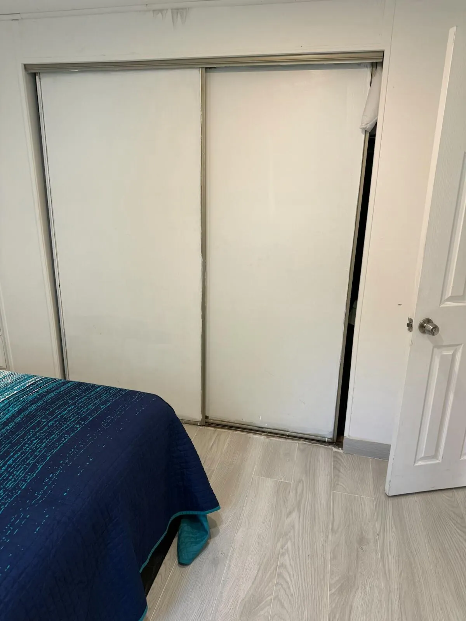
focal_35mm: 24
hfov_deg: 56.8
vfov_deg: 71.6
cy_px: 310
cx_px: 233
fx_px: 431
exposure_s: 1/60
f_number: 1.78
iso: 160
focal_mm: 6.76
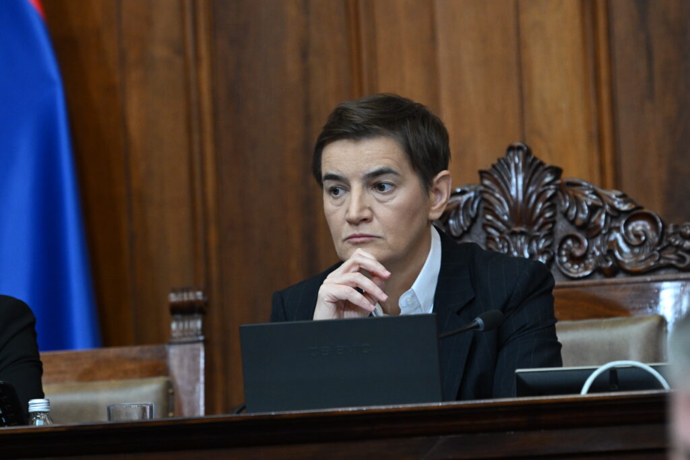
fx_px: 5750
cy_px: 230
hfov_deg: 6.9
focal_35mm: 300
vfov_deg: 4.6
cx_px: 345
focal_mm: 200
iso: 2500
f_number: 4
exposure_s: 1/250
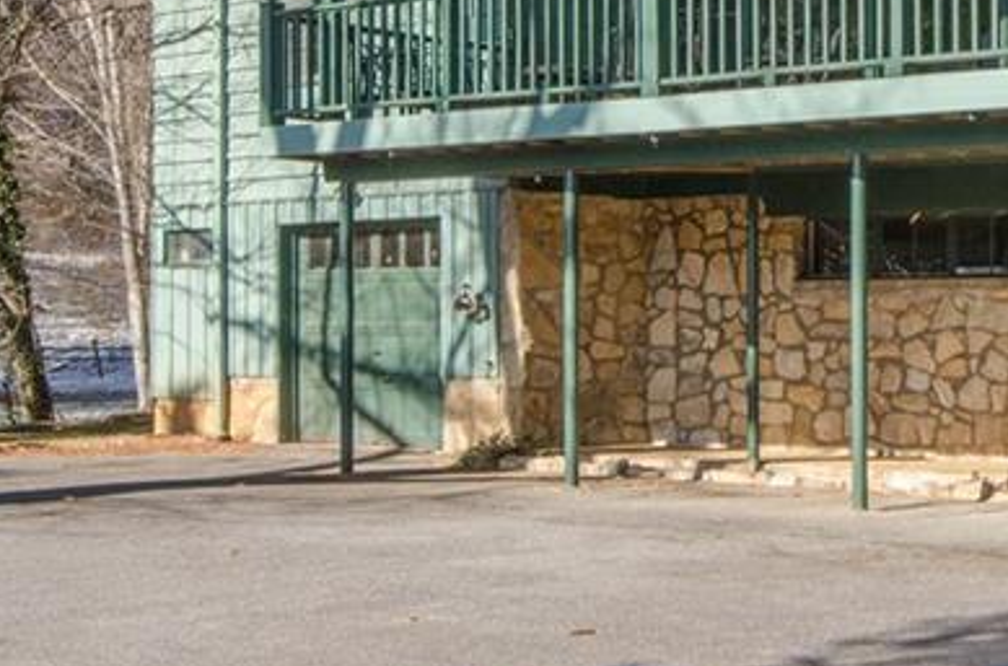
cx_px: 1176
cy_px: 6
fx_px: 2206
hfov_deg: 23.7
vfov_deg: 16.8
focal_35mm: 79
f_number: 10
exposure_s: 1/200
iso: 400
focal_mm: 20
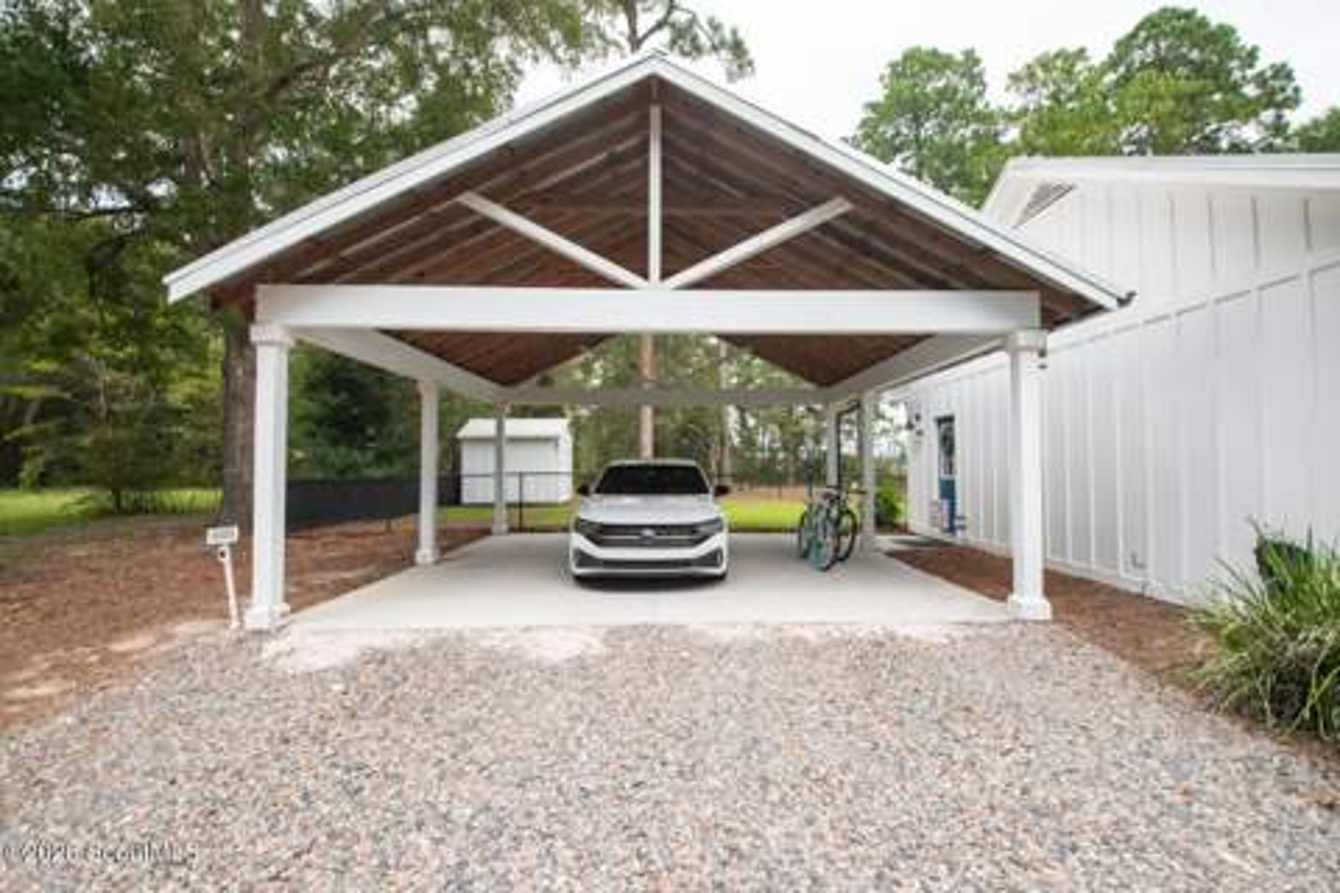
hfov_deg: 100.4
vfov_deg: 77.3
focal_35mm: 15
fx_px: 558
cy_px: 446
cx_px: 670
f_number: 6.3
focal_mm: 10
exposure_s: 1/2000
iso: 1250
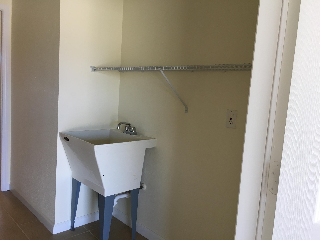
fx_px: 268
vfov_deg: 48.2
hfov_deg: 61.7
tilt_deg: -5.2
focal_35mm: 29
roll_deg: -3.8
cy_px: 120
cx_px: 160
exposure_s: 1/30
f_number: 2.2
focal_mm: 4.15
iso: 25
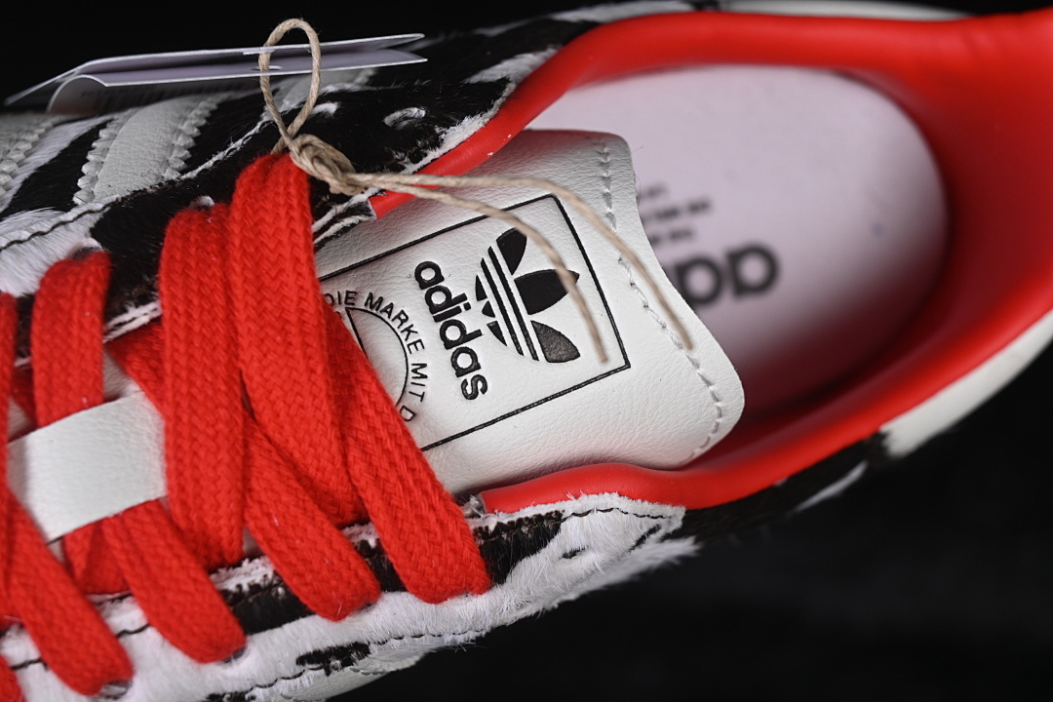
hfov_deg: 27.0
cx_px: 526
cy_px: 351
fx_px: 2194
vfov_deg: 18.2
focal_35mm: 75
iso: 160
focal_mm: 50
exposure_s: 1/80
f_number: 7.1
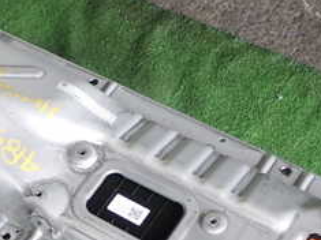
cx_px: 15
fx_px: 853
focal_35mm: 92
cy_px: 196
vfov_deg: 15.9
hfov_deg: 20.7
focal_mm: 6.37
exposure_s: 1/40
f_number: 2.5
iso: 200
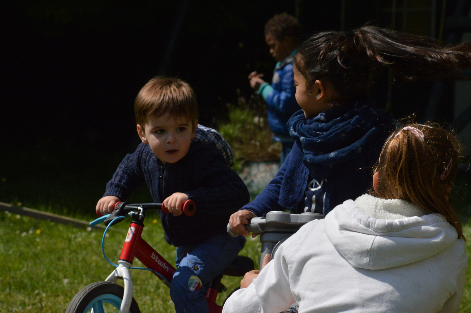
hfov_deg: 13.1
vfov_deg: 8.7
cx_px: 236
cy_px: 156
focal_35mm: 158
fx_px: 2059
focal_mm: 105
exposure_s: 1/4000
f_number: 9
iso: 800
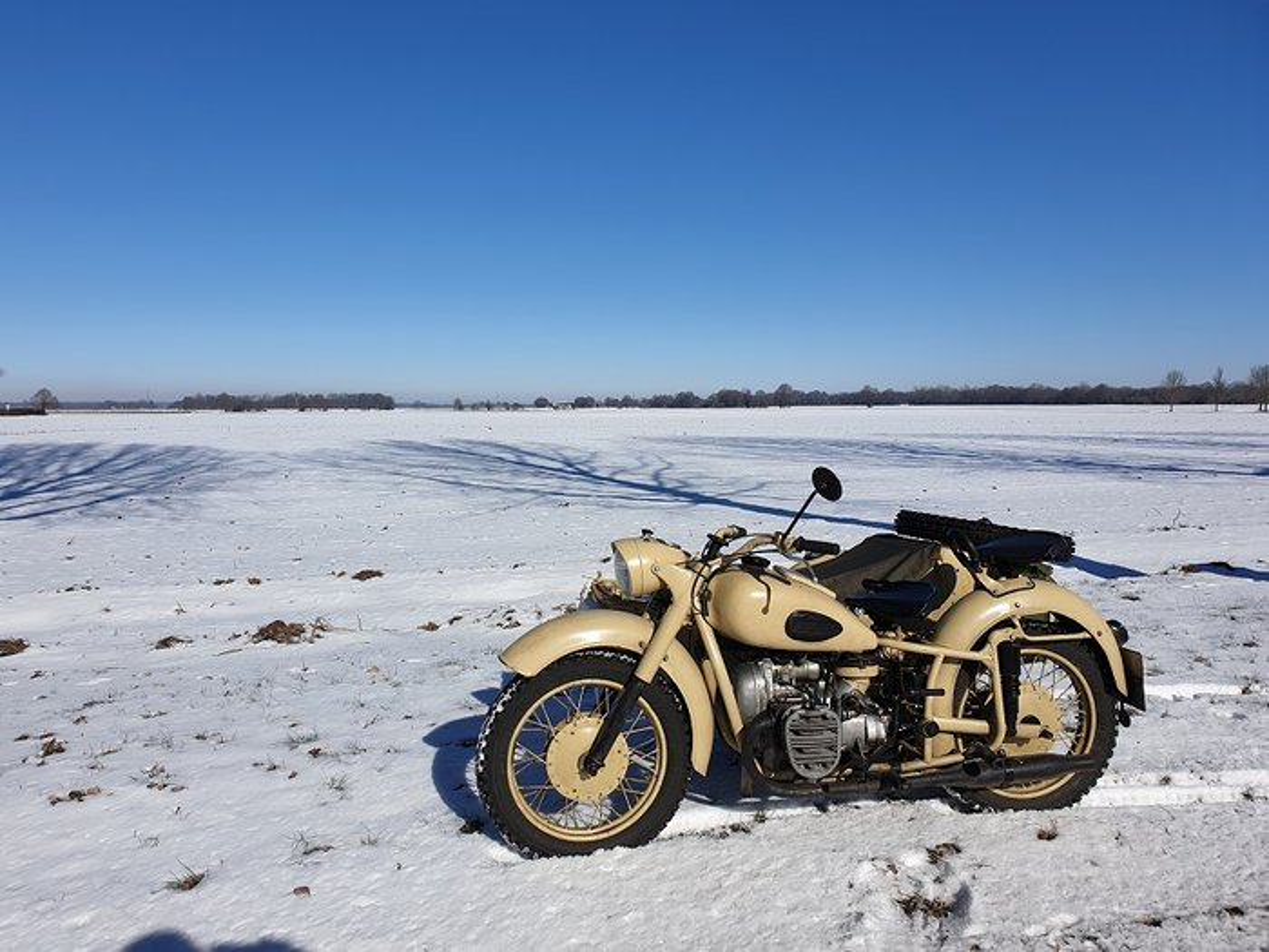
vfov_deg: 53.1
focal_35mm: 26
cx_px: 634
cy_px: 476
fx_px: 953
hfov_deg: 67.3
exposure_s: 1/3774
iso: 50
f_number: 2.4
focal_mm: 4.3
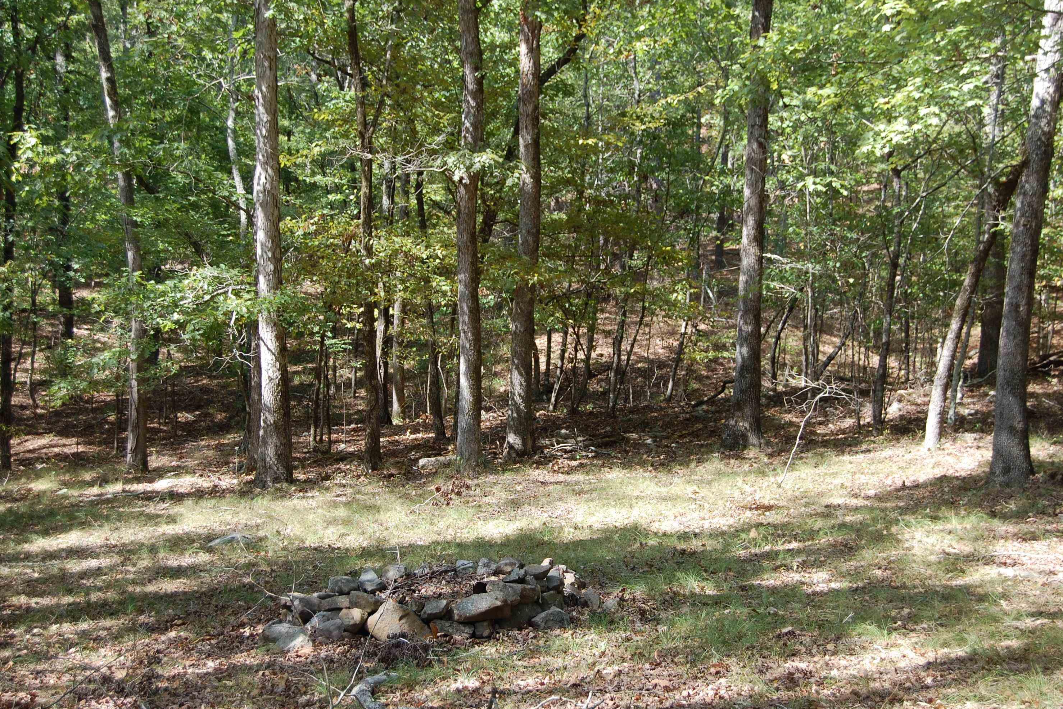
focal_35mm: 58
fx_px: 1712
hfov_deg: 34.5
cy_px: 353
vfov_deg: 23.4
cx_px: 541
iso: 220
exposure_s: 1/125
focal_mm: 38
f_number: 5.6
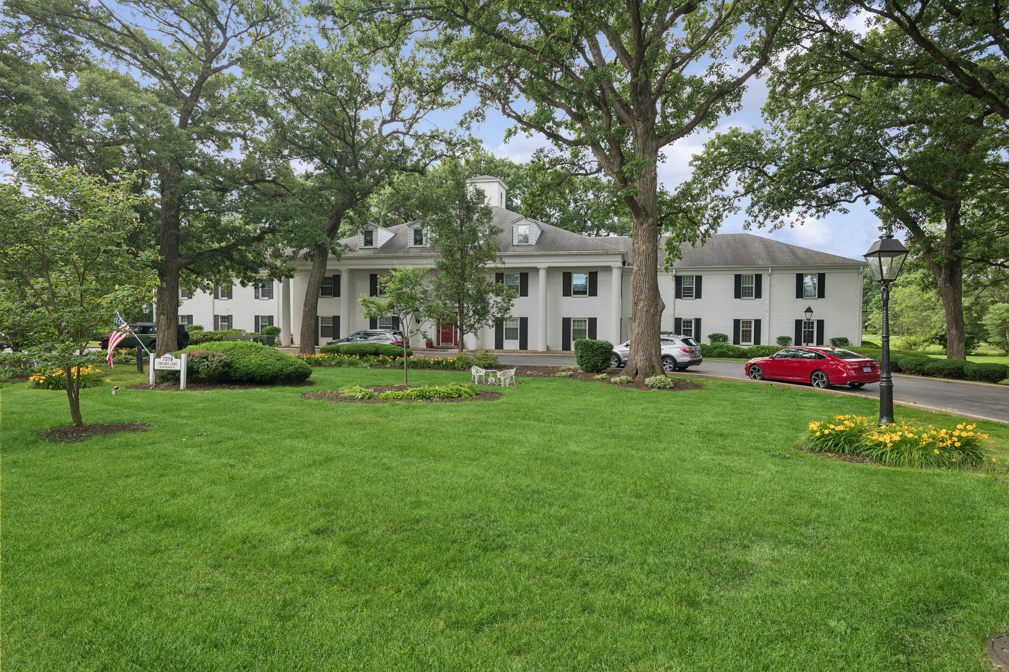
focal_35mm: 20
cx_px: 504
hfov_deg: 84.0
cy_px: 336
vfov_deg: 61.9
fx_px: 560
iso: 400
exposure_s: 1/50
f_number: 11
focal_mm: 20
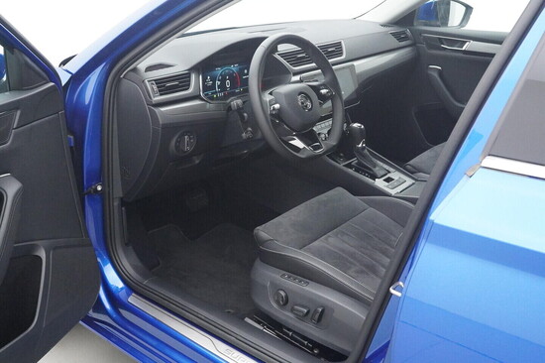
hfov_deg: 53.2
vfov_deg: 36.8
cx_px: 272
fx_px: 545
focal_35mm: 36
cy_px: 182
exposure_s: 1/320
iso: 6400
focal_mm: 24
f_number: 6.3
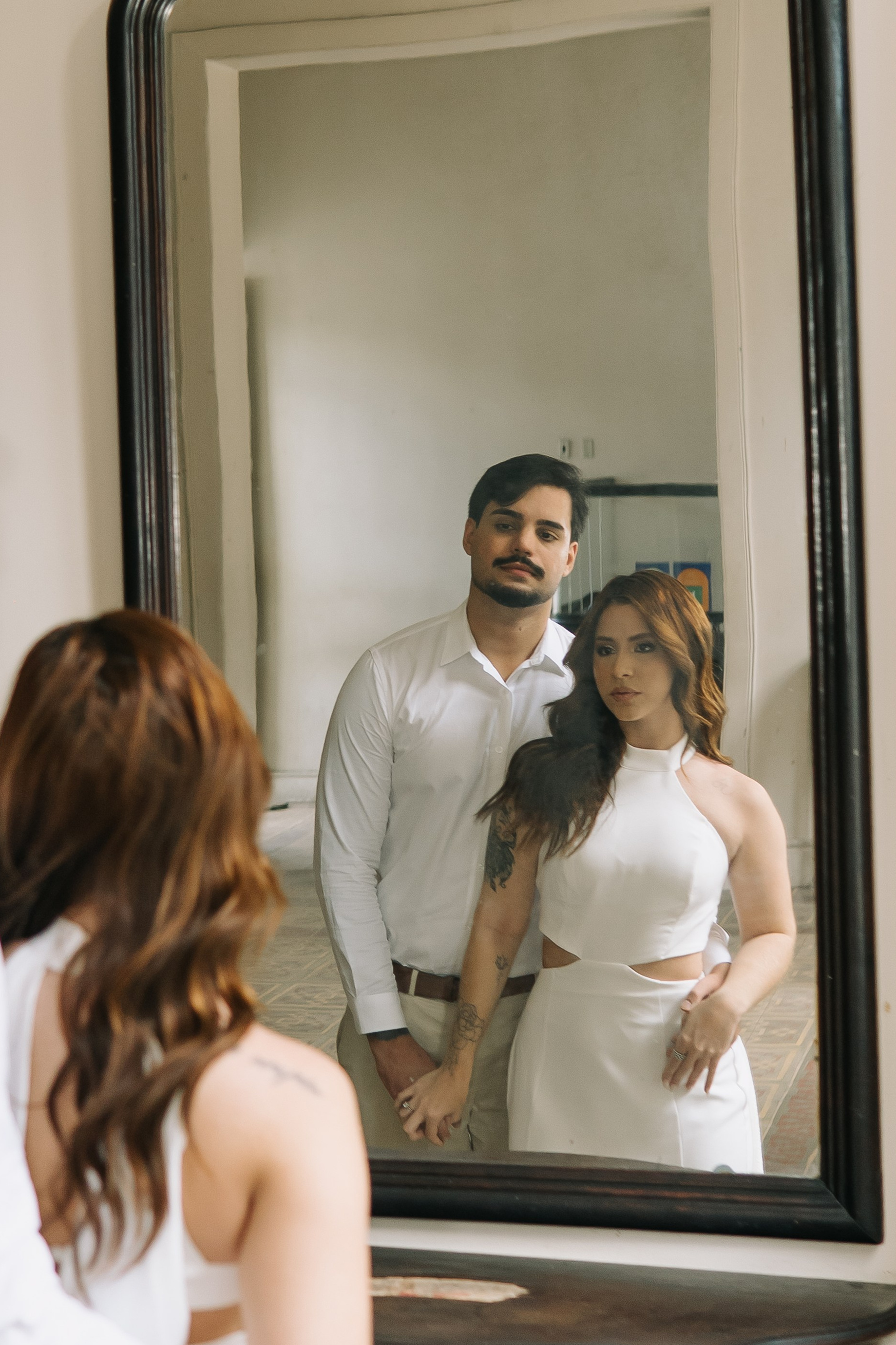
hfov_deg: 20.6
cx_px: 347
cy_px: 569
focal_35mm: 66
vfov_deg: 30.5
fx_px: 2464
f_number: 2.5
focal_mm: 30
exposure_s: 1/160
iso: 800
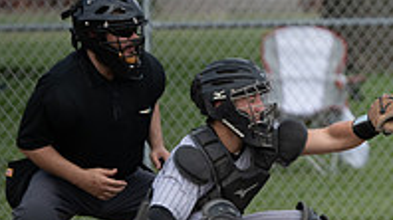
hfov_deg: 2.6
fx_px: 8736
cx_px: 665
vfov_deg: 1.4
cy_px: 59
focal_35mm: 839
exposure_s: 1/1600
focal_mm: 200
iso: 320
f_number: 2.8
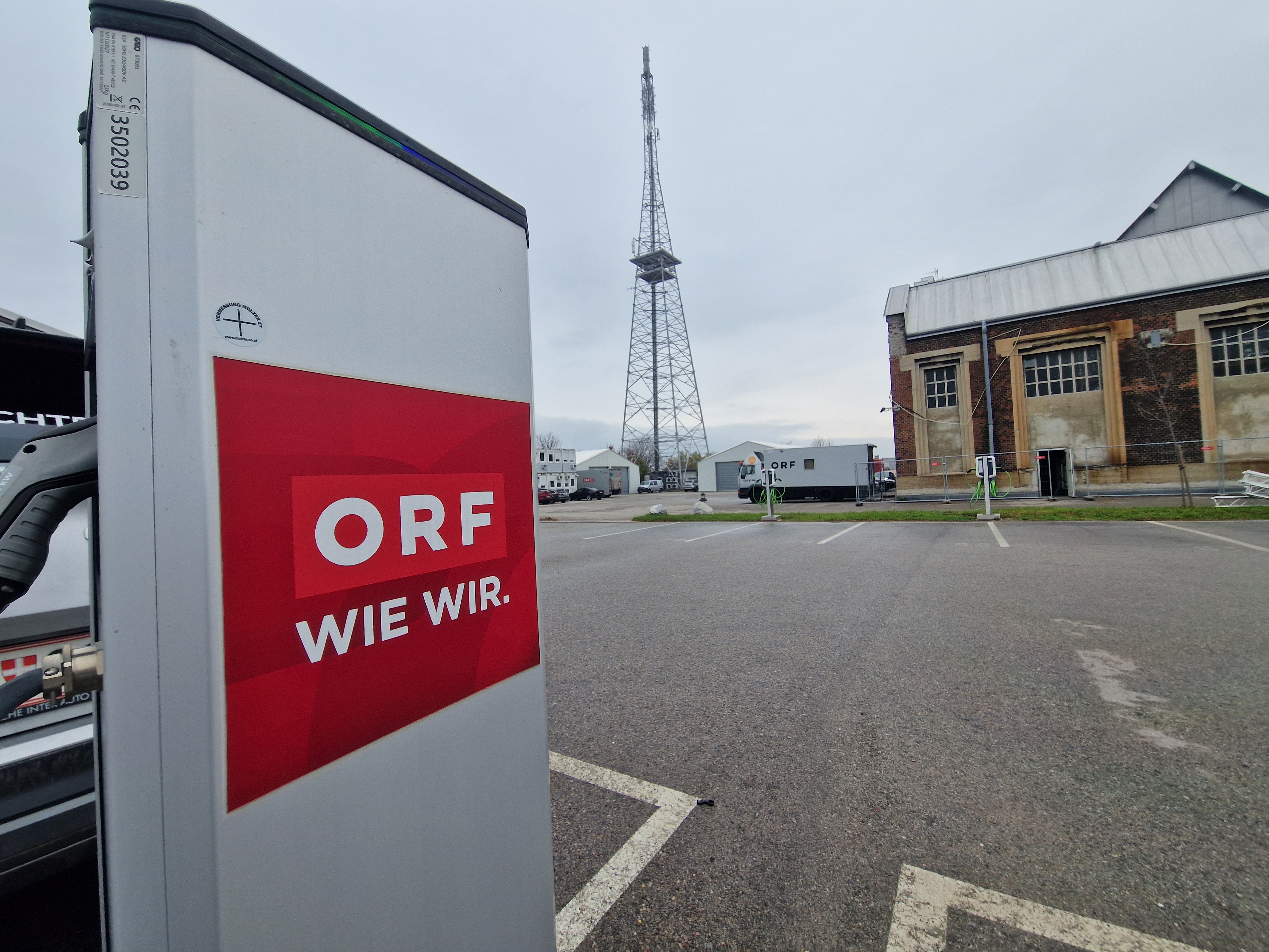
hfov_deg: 106.2
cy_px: 476
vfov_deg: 89.9
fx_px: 477
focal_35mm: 13
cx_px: 634
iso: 50
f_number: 2.2
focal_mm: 2.2
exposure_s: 1/1072
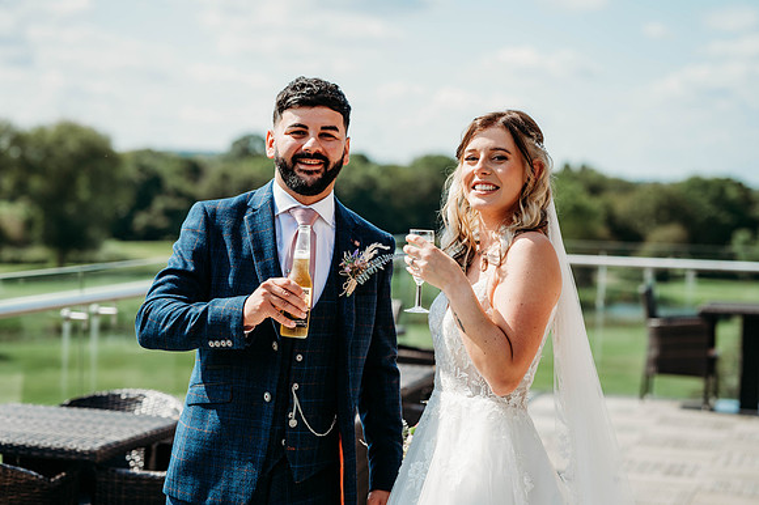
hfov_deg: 23.9
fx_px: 1791
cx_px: 380
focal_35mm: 85
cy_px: 252
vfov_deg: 16.1
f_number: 3.2
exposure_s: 1/1000
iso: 100
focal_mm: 85
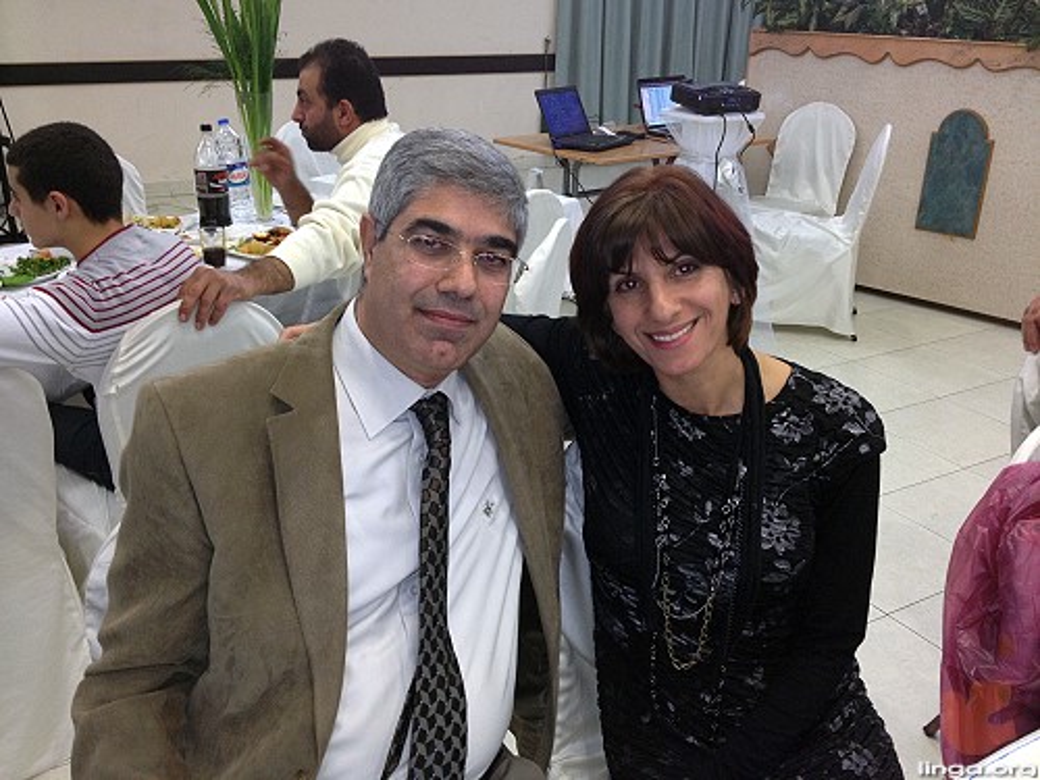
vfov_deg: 40.7
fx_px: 1052
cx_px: 520
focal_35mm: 35
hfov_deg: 52.6
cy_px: 390
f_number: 2.4
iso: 100
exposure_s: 1/20
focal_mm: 4.28
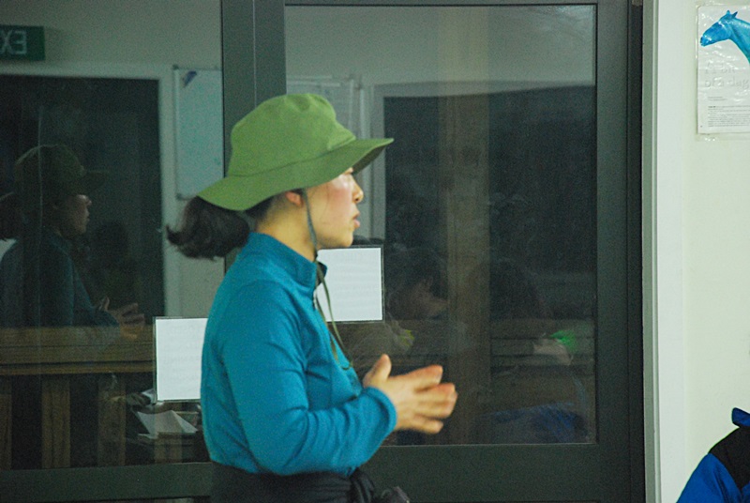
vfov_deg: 8.2
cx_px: 375
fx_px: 3505
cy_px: 252
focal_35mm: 168
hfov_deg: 12.2
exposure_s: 1/30
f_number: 6.3
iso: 1600
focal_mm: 112
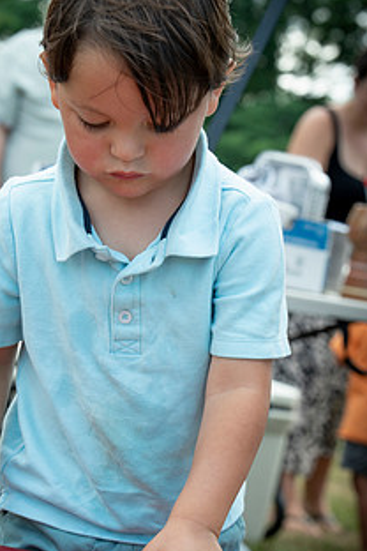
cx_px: 120
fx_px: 1544
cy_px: 297
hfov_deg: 13.5
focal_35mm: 101
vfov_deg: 20.2
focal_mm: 70
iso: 100
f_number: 6.3
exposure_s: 1/160
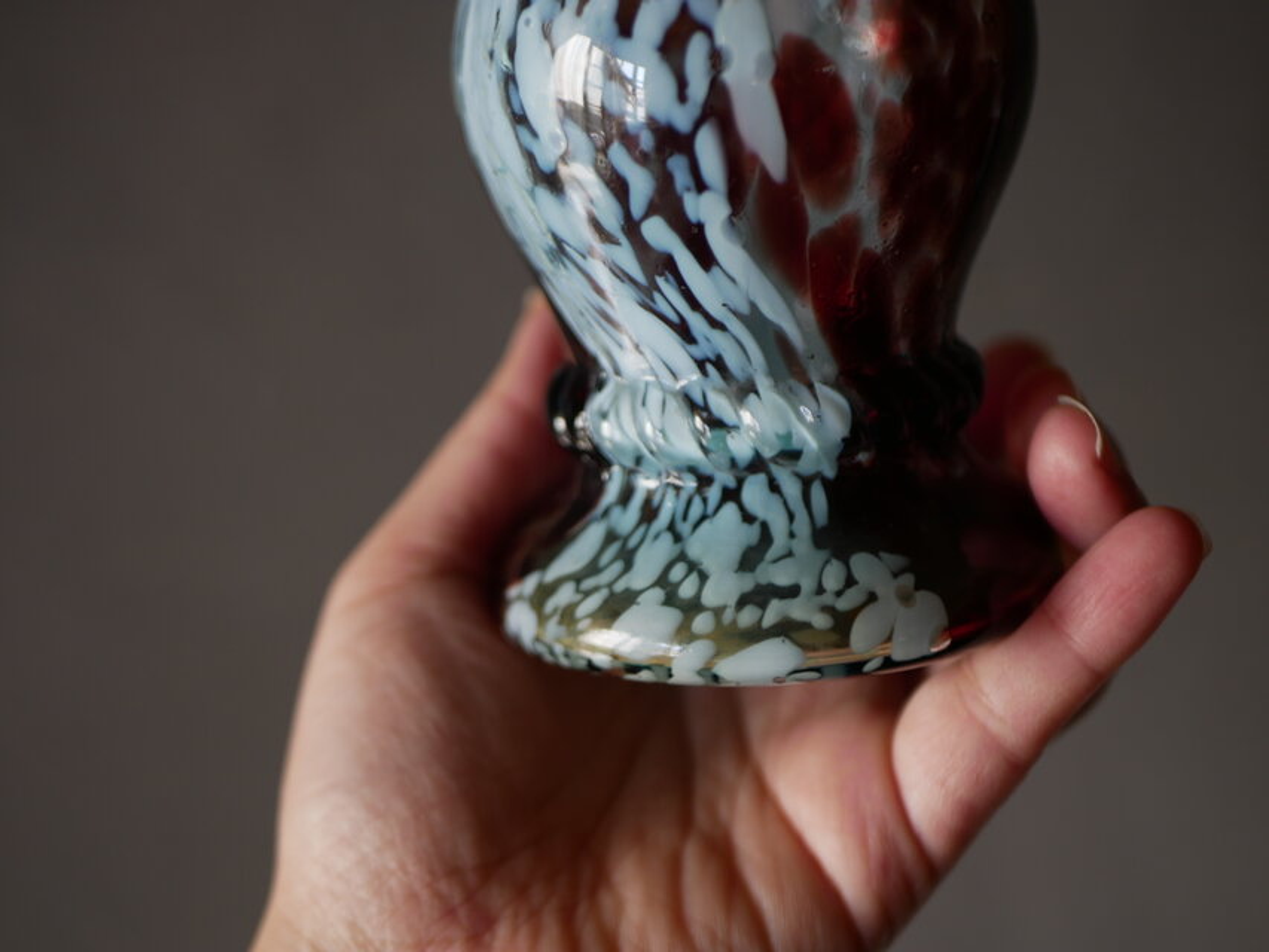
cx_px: 634
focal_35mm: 50
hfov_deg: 38.2
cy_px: 476
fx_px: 1833
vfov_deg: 29.1
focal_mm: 25
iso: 200
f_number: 2.2
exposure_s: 1/160
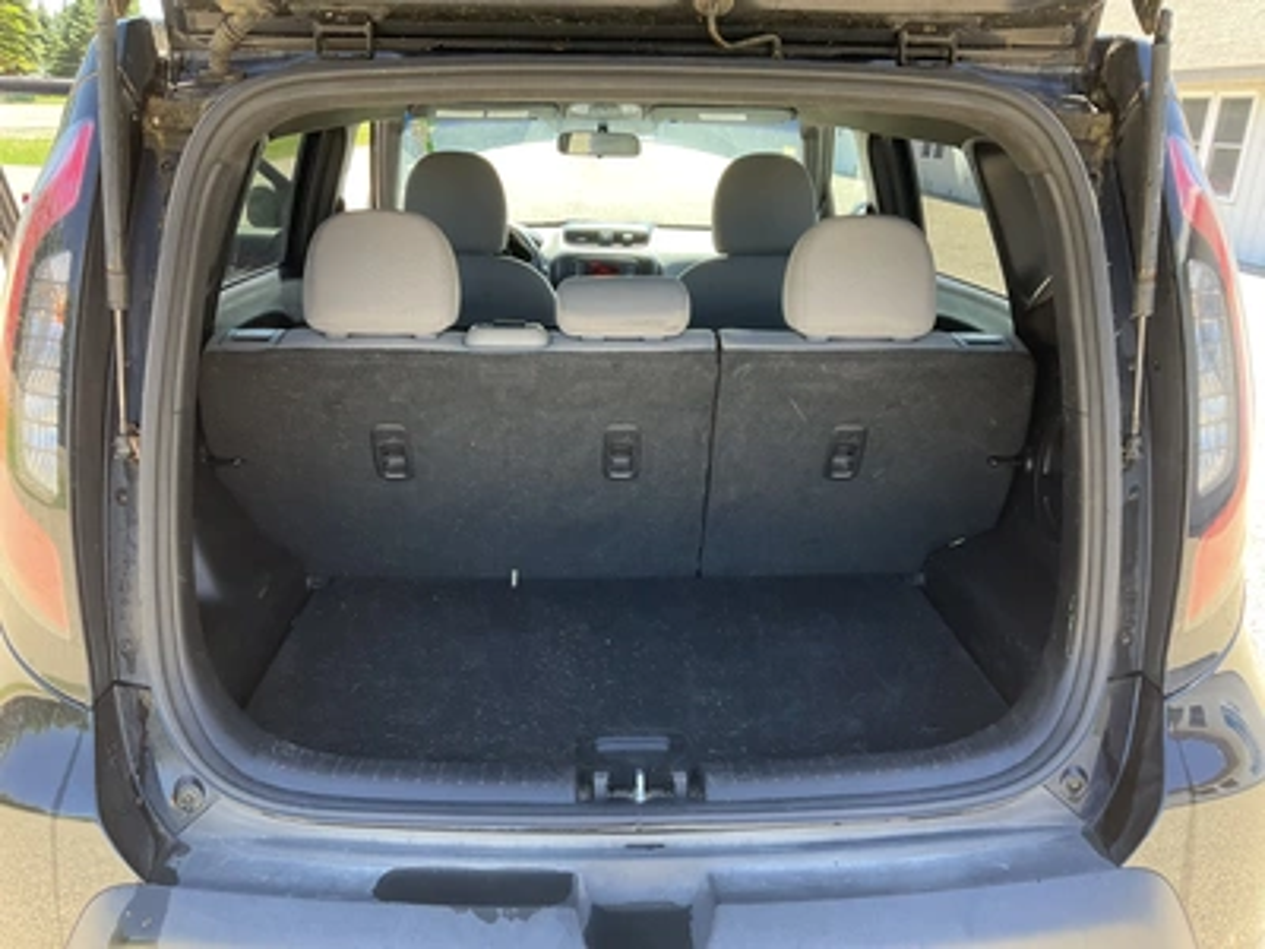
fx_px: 1060
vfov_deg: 48.2
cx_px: 632
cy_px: 474
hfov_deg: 61.7
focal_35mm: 29
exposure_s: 1/122
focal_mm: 3
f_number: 1.8
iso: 50
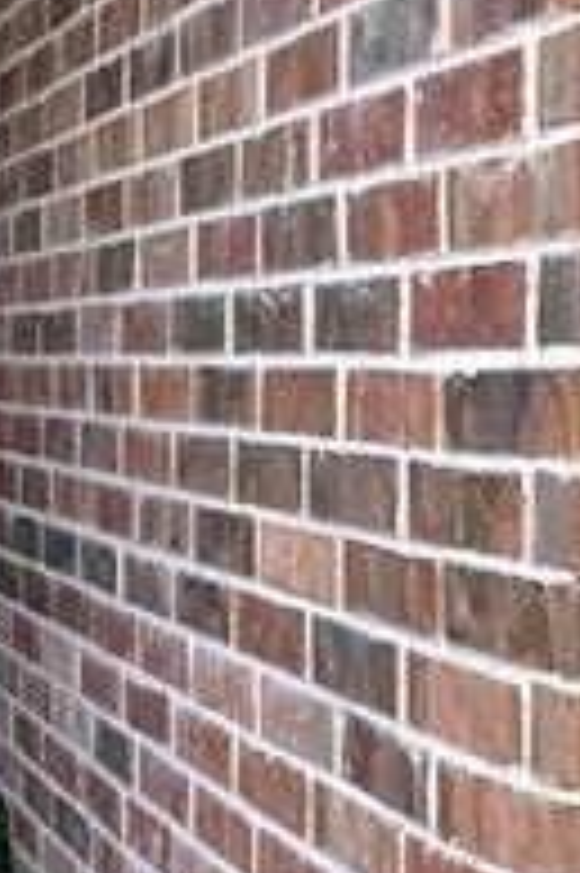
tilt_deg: -3.2
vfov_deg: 20.6
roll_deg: +0.2
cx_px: -495
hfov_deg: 12.5
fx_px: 2397
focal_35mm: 99
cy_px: 504
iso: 80
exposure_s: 1/248
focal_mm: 6.86
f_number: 1.78
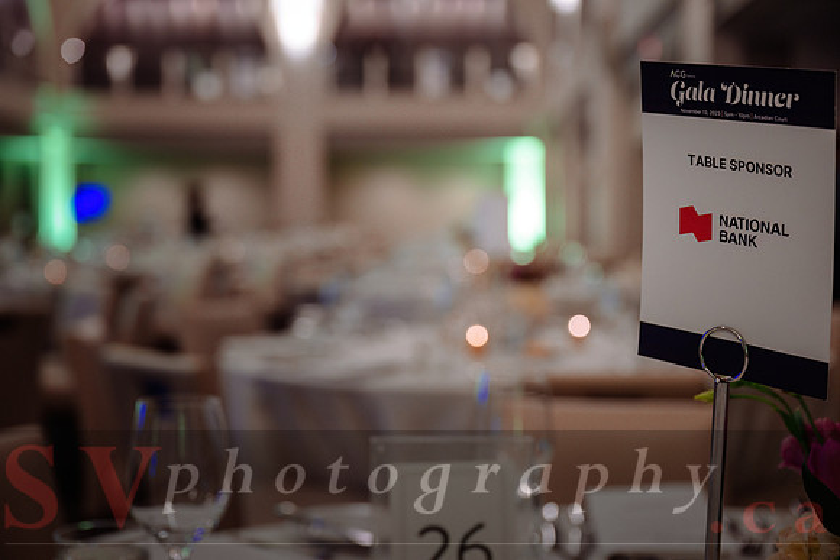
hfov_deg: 35.6
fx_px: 1307
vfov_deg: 24.2
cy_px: 280
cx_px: 420
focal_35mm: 56
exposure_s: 1/40
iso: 800
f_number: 3.5
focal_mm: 56
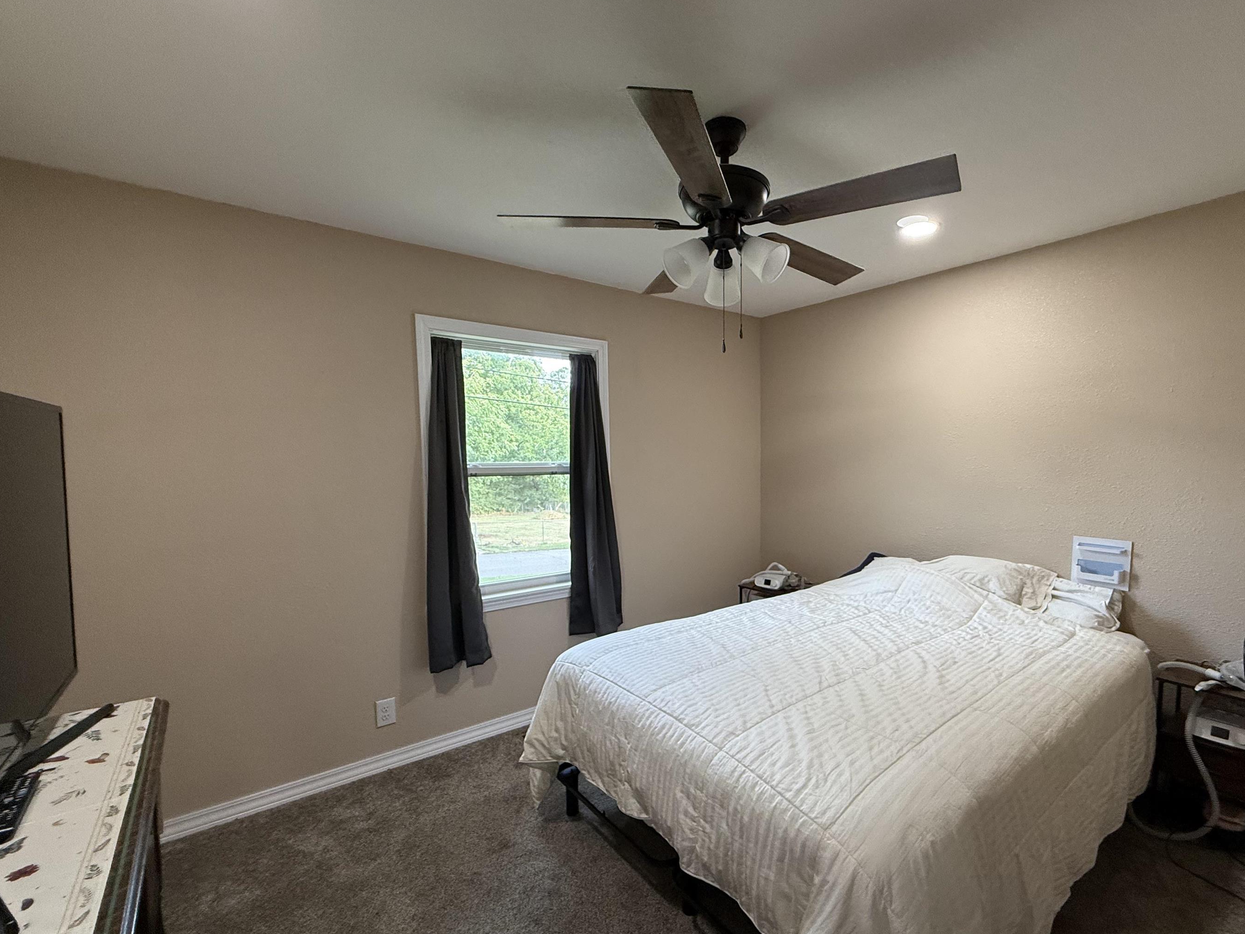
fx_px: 575
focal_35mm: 16
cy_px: 505
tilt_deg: -3.3
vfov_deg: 78.0
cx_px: 706
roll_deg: +0.6
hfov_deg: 93.9
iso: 250
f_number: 2.2
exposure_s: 1/120
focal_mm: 2.22
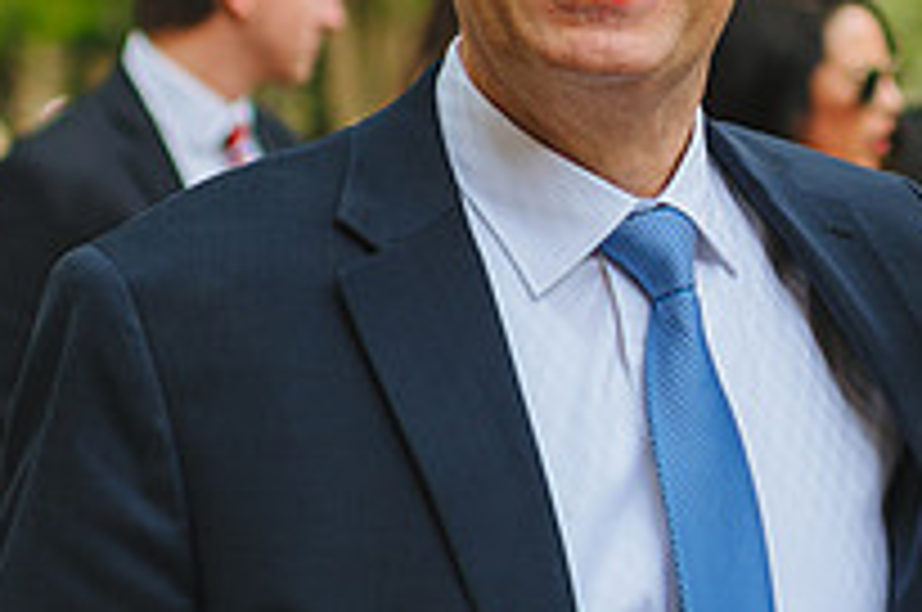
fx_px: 3068
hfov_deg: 16.9
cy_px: 135
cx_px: 795
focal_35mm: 120
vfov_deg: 11.3
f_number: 2
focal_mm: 35
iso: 80
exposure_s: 1/500
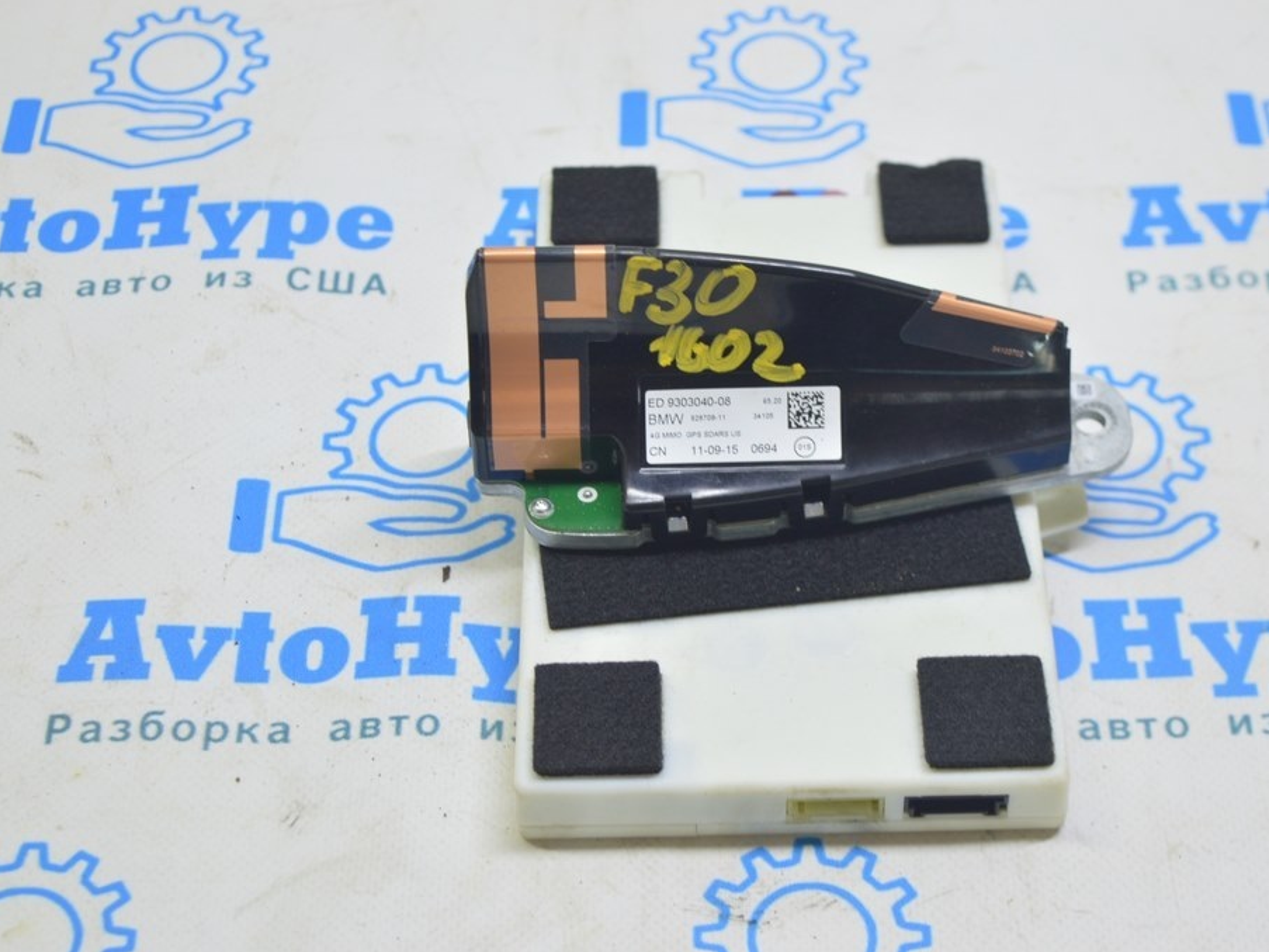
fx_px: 2696
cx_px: 696
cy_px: 476
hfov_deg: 26.5
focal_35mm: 74
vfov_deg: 20.0
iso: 400
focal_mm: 45
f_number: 5.6
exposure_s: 1/20
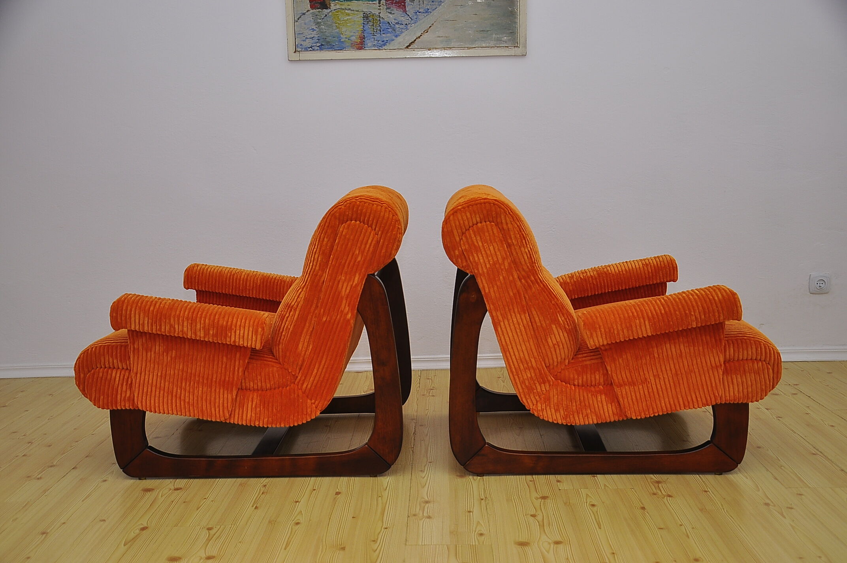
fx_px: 881
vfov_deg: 35.4
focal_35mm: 38
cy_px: 282
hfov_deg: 51.3
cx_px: 424
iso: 200
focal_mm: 25
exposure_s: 1/200
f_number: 4
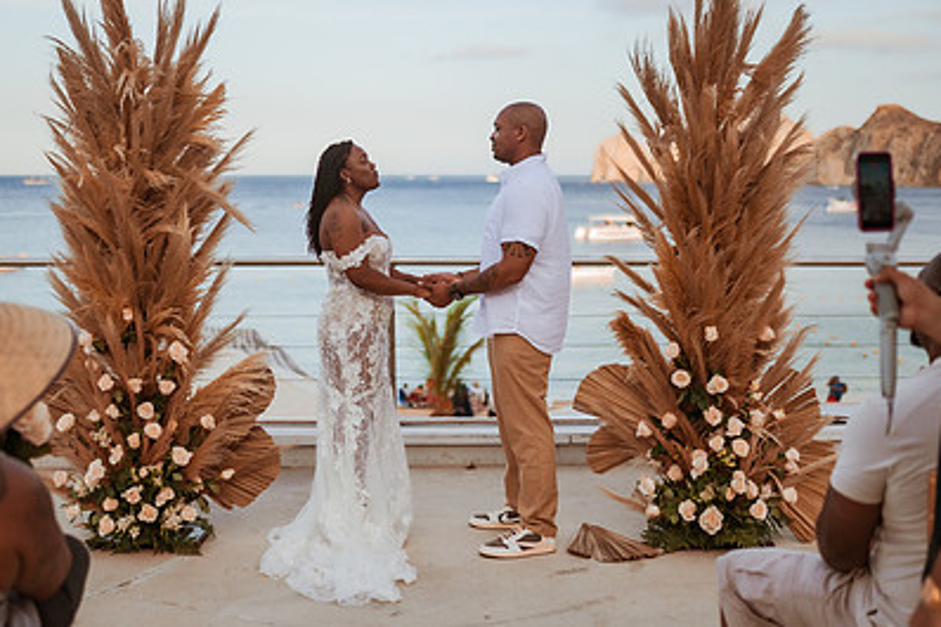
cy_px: 260
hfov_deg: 38.9
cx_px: 433
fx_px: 1332
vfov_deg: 26.4
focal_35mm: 51
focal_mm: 35
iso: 250
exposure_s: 1/8000
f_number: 1.4
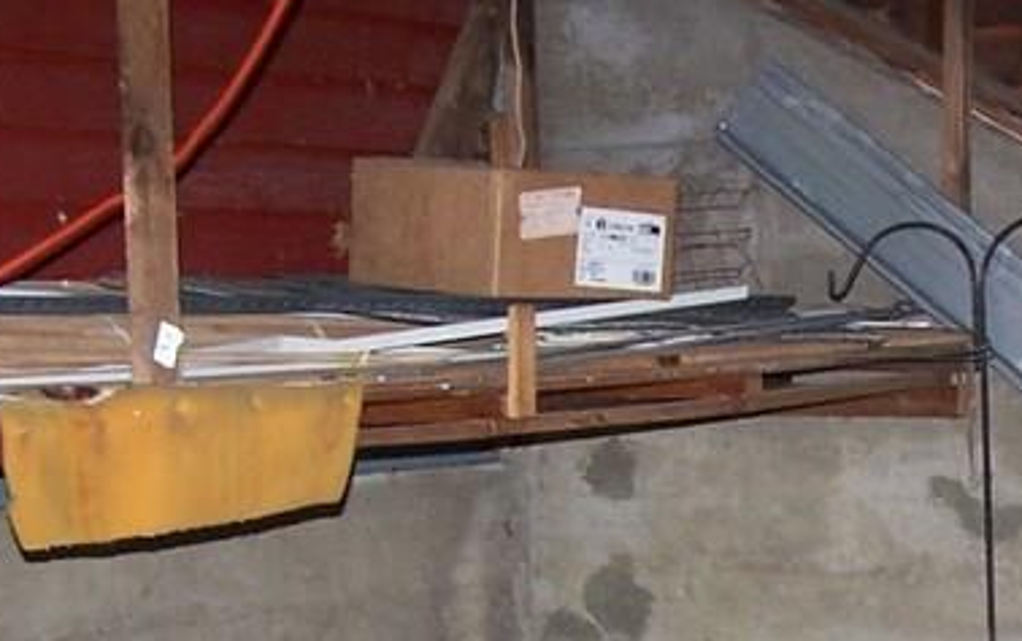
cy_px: 736
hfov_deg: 18.6
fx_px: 3039
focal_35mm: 109
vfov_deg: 11.8
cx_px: 1041
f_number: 2.8
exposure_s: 1/60
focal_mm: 6.3
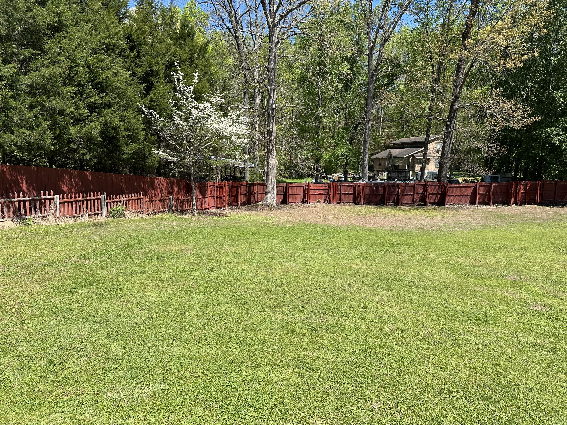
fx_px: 393
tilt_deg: -6.7
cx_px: 284
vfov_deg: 56.8
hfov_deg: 71.6
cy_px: 212
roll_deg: -1.6
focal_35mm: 24
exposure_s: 1/2252
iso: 80
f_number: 1.78
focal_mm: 6.86
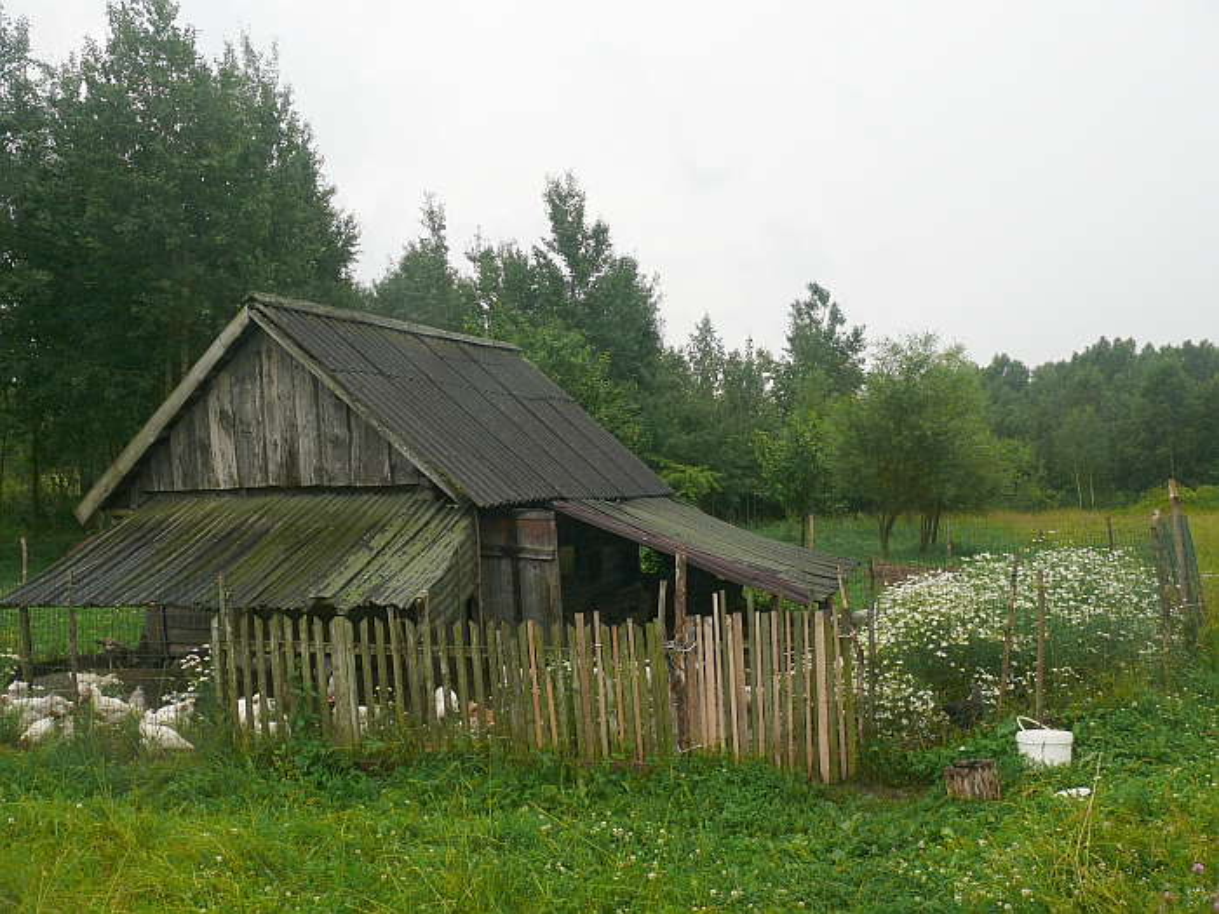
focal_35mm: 35
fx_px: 1233
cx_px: 610
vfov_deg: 40.7
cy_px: 457
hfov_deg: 52.6
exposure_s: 1/200
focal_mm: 7.4
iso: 100
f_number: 5
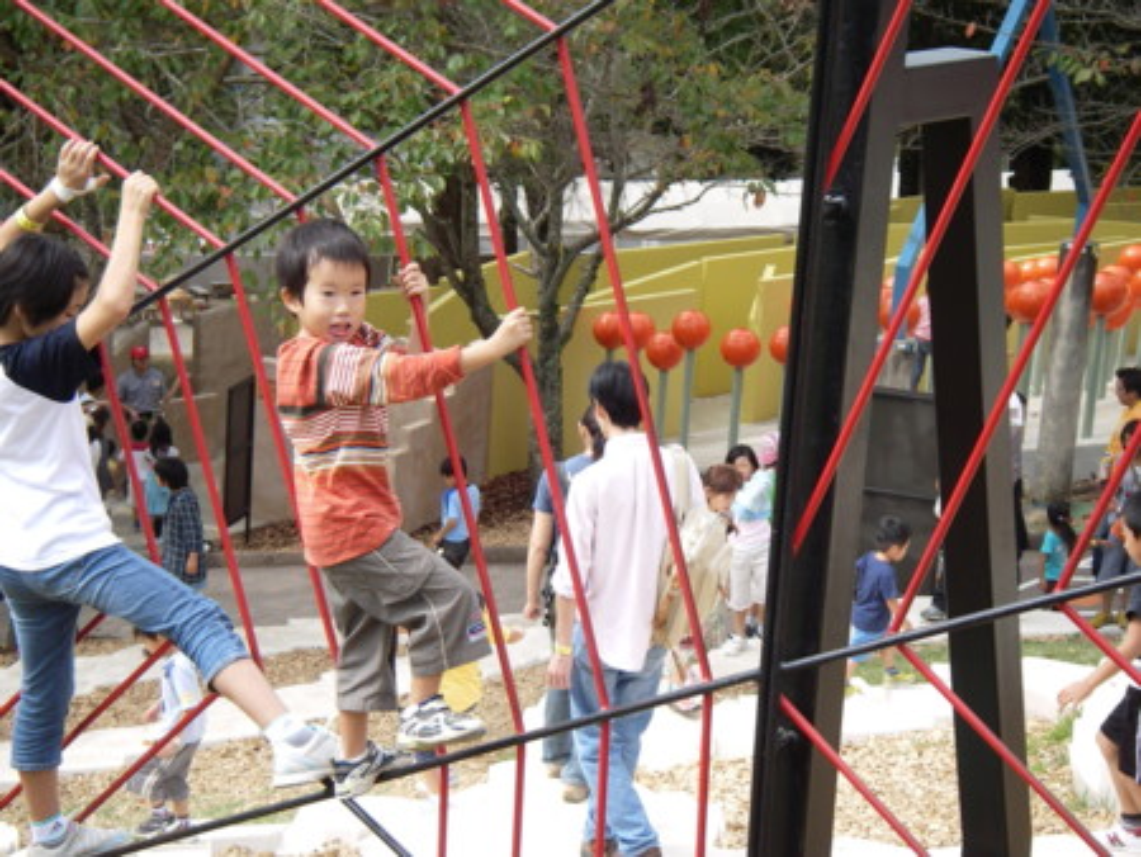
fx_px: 2737
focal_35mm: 83
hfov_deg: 23.5
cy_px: 428
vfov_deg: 17.8
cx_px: 570
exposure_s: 1/320
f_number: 3.9
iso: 80
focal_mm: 13.8
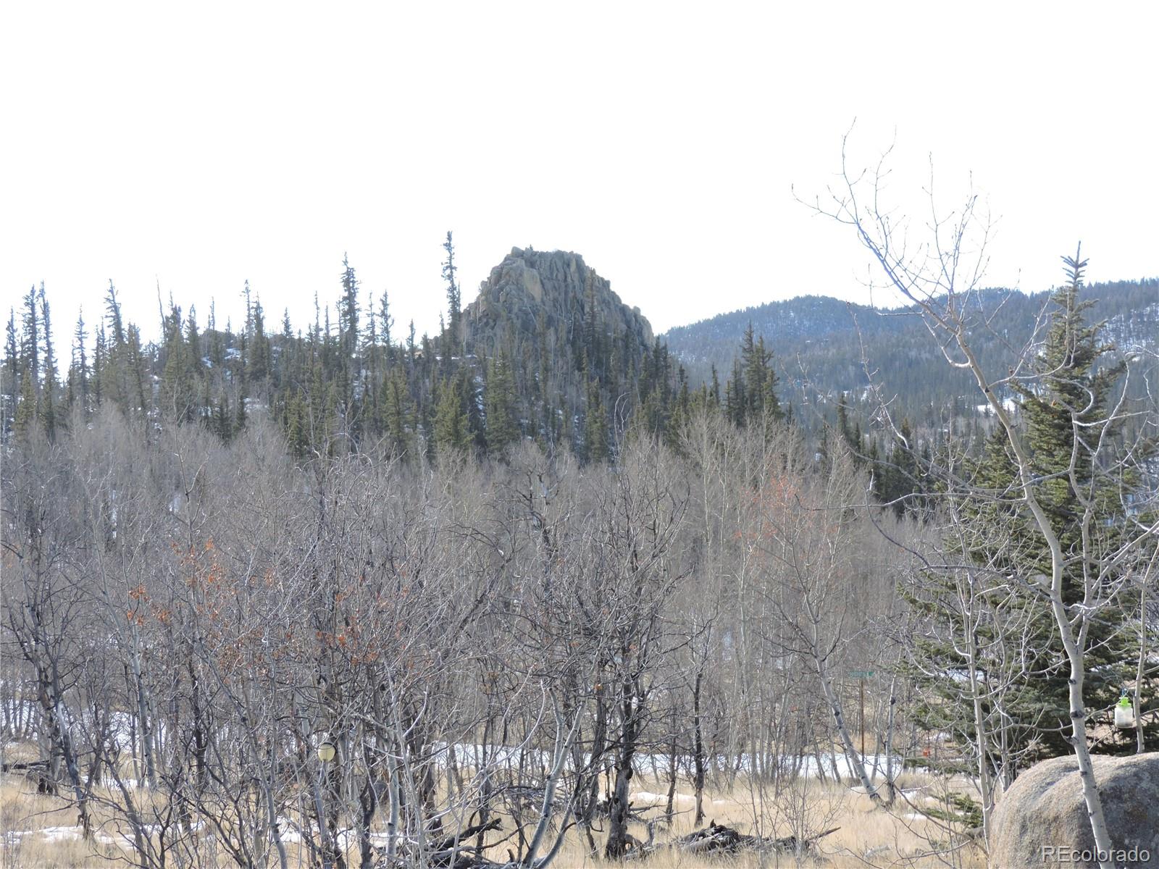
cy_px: 434
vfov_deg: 17.4
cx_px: 580
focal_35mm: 85
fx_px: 2846
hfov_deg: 23.0
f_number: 4
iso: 100
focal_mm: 15.2
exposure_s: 1/160
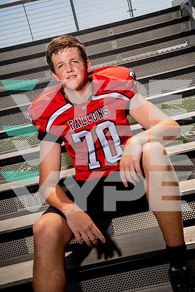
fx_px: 357
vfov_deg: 44.5
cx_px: 98
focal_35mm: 44
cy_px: 146
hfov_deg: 30.5
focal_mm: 44
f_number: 8
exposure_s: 1/250
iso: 100
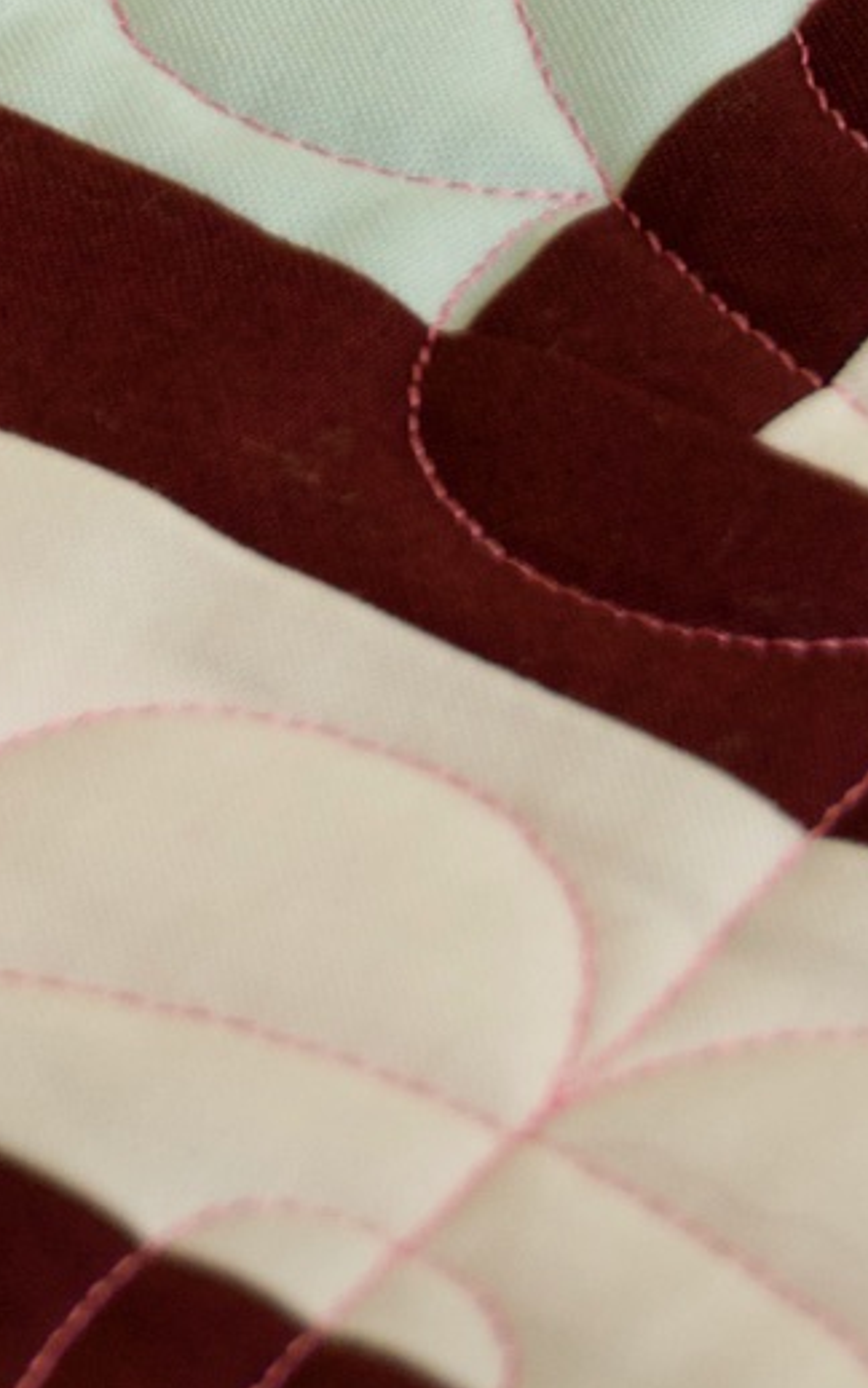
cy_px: -445
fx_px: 12862
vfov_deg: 6.1
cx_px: -1543
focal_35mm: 340
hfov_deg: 3.8
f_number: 5.6
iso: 400
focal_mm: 50
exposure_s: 1/40
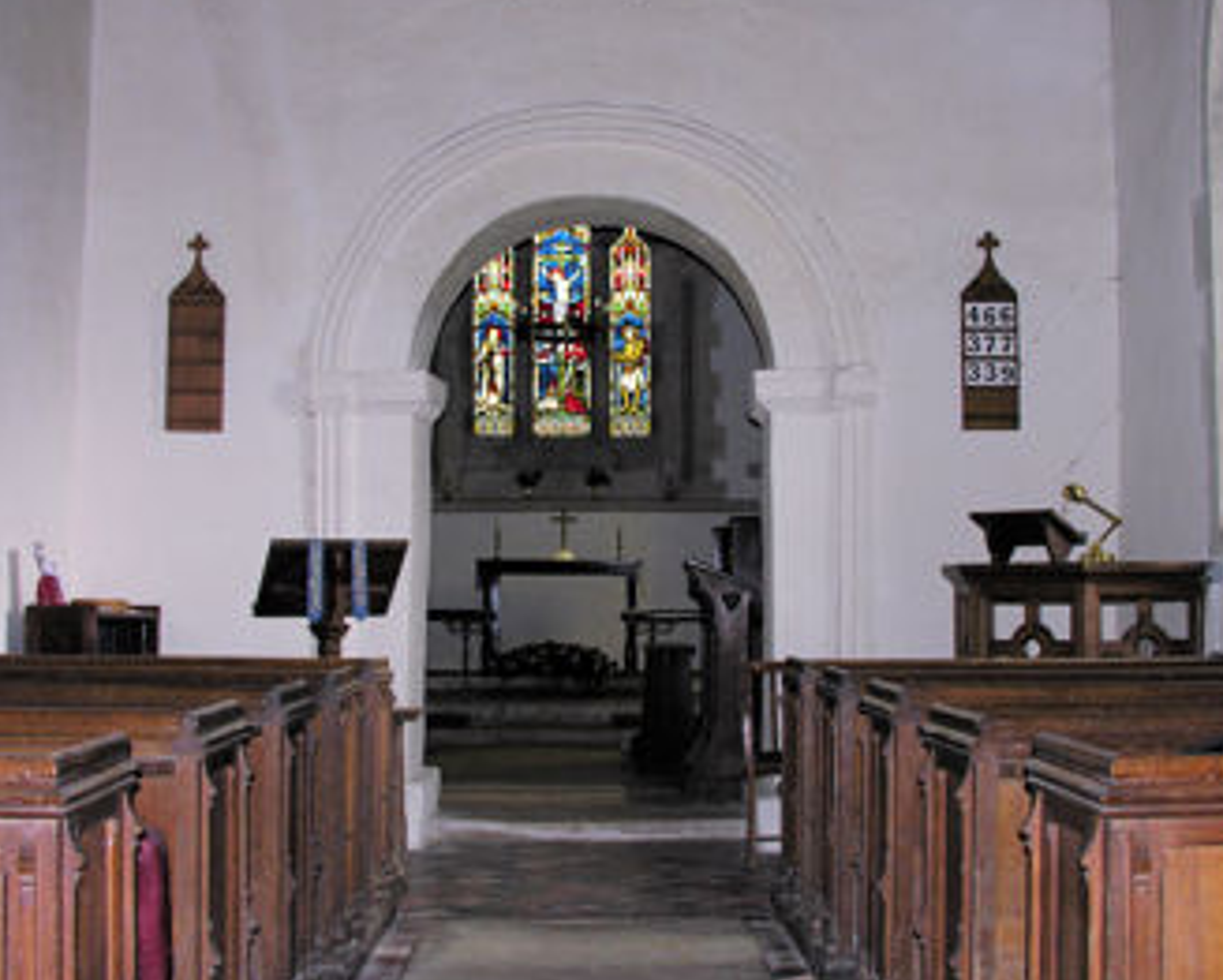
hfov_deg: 38.8
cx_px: 613
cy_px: 503
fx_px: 1738
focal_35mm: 48
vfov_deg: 31.5
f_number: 2.8
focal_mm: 8.9
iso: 89
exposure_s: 1/60.1
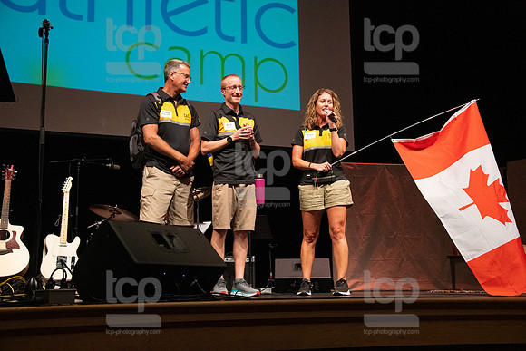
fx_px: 643
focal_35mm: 44
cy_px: 176
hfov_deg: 44.5
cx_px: 263
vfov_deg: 30.5
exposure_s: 1/250
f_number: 5
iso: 6400
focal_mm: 44
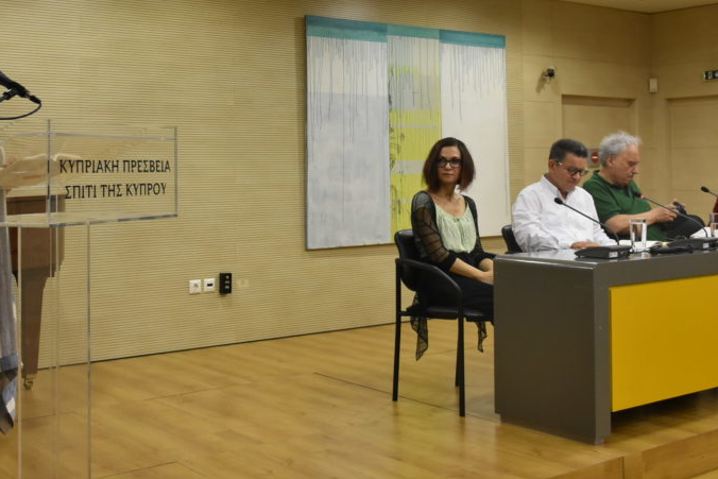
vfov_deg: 26.7
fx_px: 997
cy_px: 134
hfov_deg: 39.5
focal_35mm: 50
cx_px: 320
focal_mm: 22
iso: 1600
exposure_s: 1/100
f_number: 5
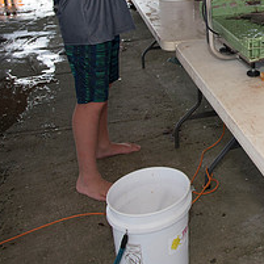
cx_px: 301
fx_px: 423
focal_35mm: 49
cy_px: 27
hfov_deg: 30.5
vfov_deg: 32.9
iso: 250
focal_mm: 20
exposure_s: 1/160
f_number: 6.3
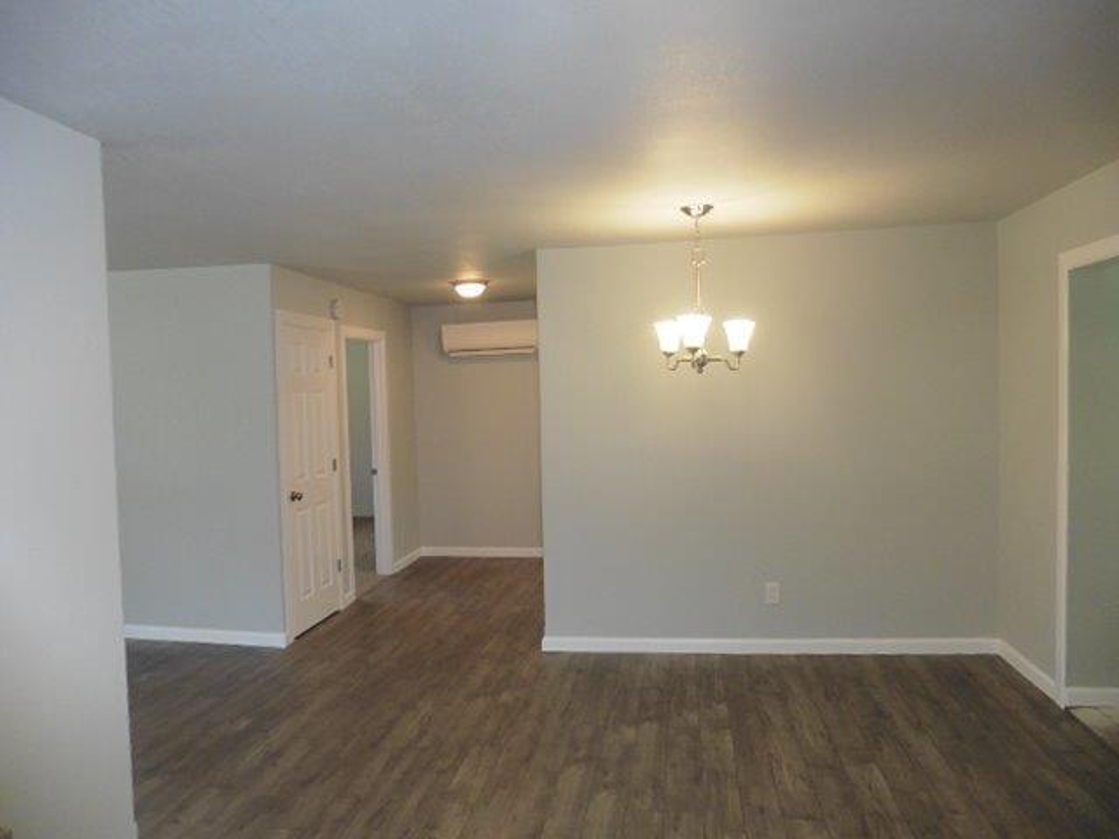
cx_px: 560
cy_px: 420
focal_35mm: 24
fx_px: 776
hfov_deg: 71.6
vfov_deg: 56.8
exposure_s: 1/60
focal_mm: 4.3
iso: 320
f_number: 3.3
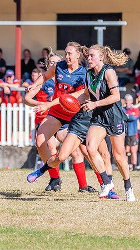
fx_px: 5082
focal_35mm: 770
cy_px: 143
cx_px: 80
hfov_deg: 1.6
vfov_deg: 2.8
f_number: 8
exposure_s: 1/1600
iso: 800
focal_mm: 320
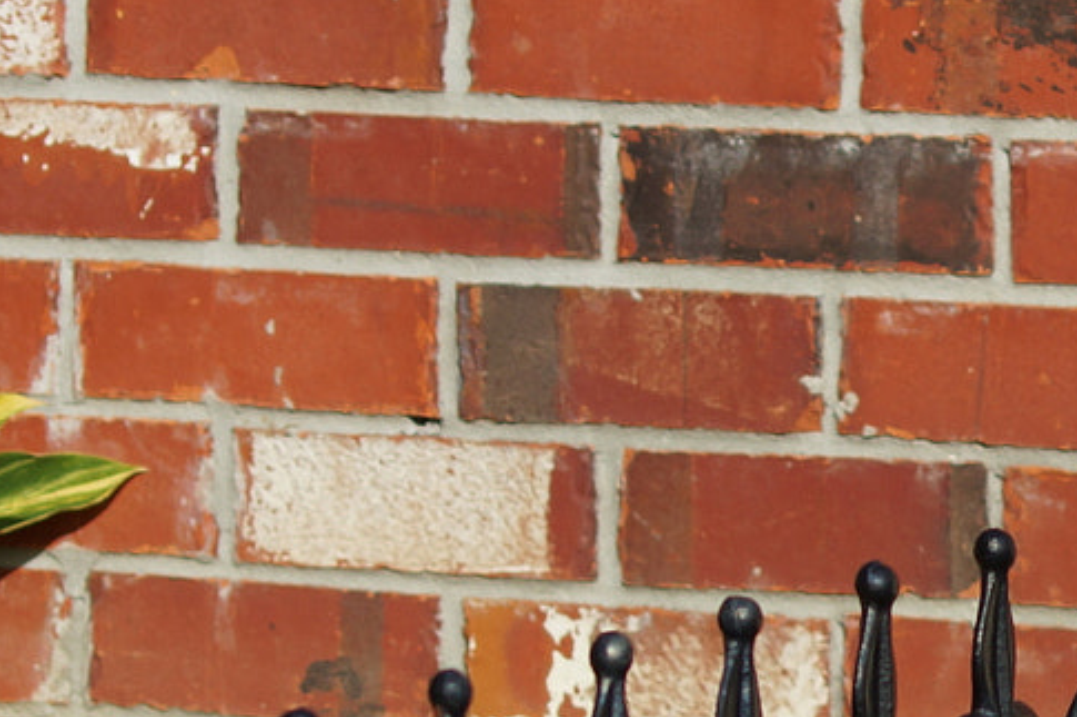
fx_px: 11084
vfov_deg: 3.7
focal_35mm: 371
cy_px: 640
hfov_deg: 5.5
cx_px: 1181
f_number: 7.1
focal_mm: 75
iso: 100
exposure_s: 1/320
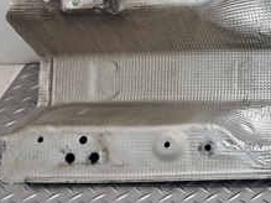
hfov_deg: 22.0
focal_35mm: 79
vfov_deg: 18.6
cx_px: 360
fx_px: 618
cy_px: 70
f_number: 1.8
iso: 64
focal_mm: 4
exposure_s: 1/50
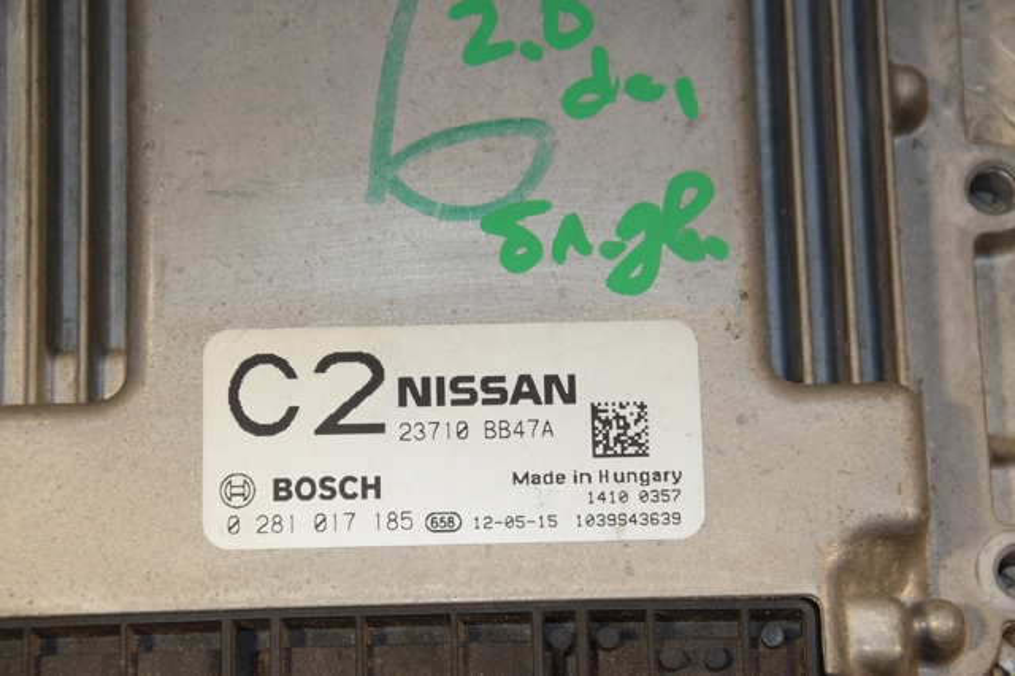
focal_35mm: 135
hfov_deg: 15.2
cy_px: 338
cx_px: 508
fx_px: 3804
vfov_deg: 10.1
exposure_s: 1/200
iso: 800
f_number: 8
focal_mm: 90
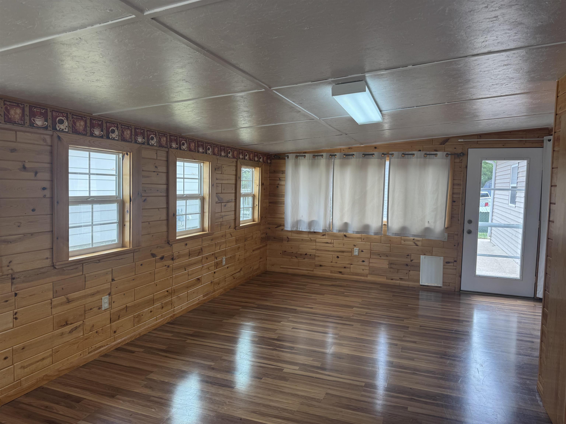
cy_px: 212
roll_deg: -1.9
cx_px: 283
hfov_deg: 71.6
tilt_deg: -3.7
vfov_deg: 56.8
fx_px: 392
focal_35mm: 24
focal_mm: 6.76
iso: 80
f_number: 1.78
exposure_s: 1/181
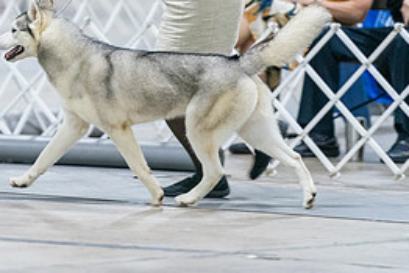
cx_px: 83
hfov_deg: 4.8
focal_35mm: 432
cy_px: 1
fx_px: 4910
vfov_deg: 3.2
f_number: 3.2
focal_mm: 195
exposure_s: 1/250
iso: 6400
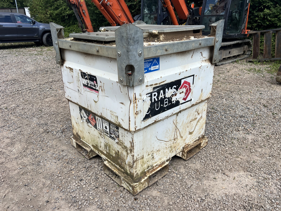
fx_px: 219
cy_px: 106
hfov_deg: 65.3
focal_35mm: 27
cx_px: 141
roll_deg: +2.7
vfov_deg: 51.4
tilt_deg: -20.0
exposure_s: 1/2994
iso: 50
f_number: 1.5
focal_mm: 5.7
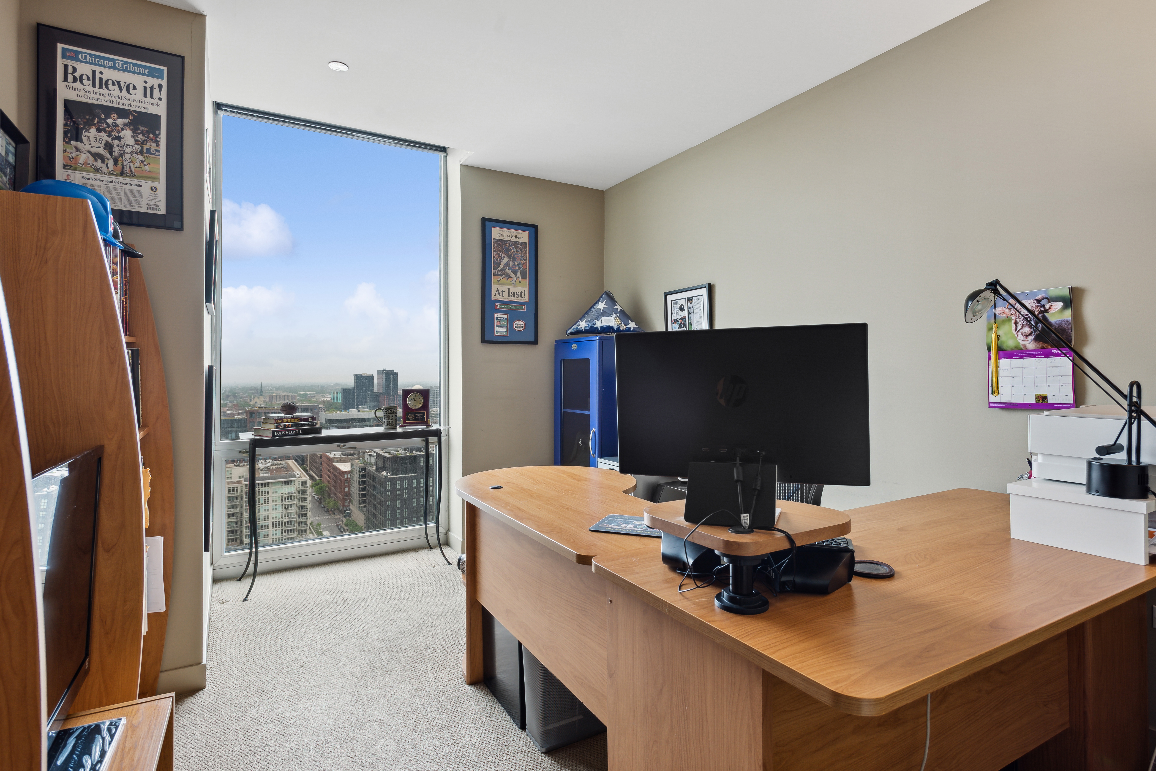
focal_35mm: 19
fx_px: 610
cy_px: 386
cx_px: 578
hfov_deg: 86.9
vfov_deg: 64.6
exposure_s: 1/40
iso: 400
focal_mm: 19
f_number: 8
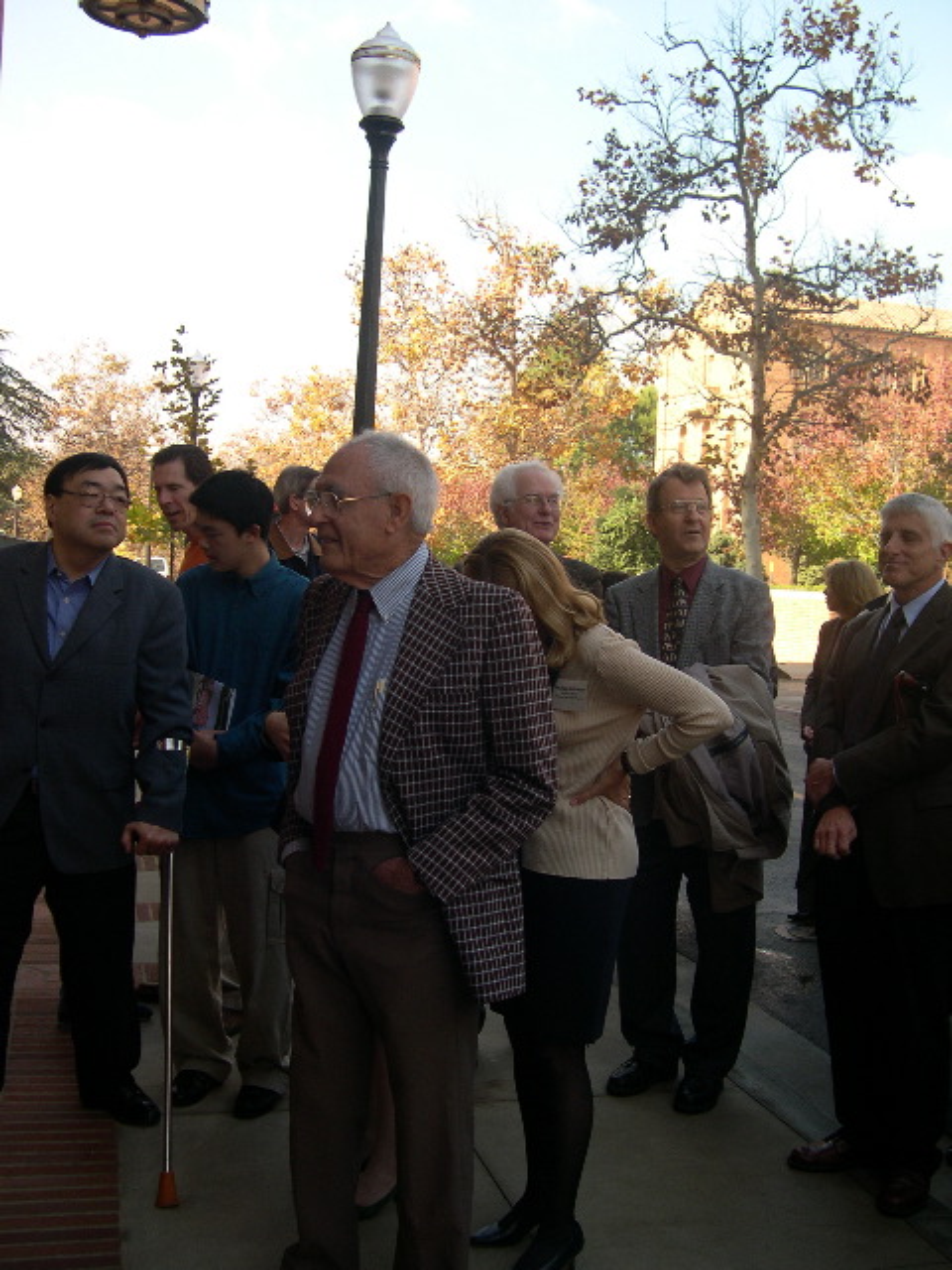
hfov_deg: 37.7
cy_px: 635
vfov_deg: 49.0
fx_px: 1393
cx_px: 476
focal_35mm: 38
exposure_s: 1/324
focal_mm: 8
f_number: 2.8
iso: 100
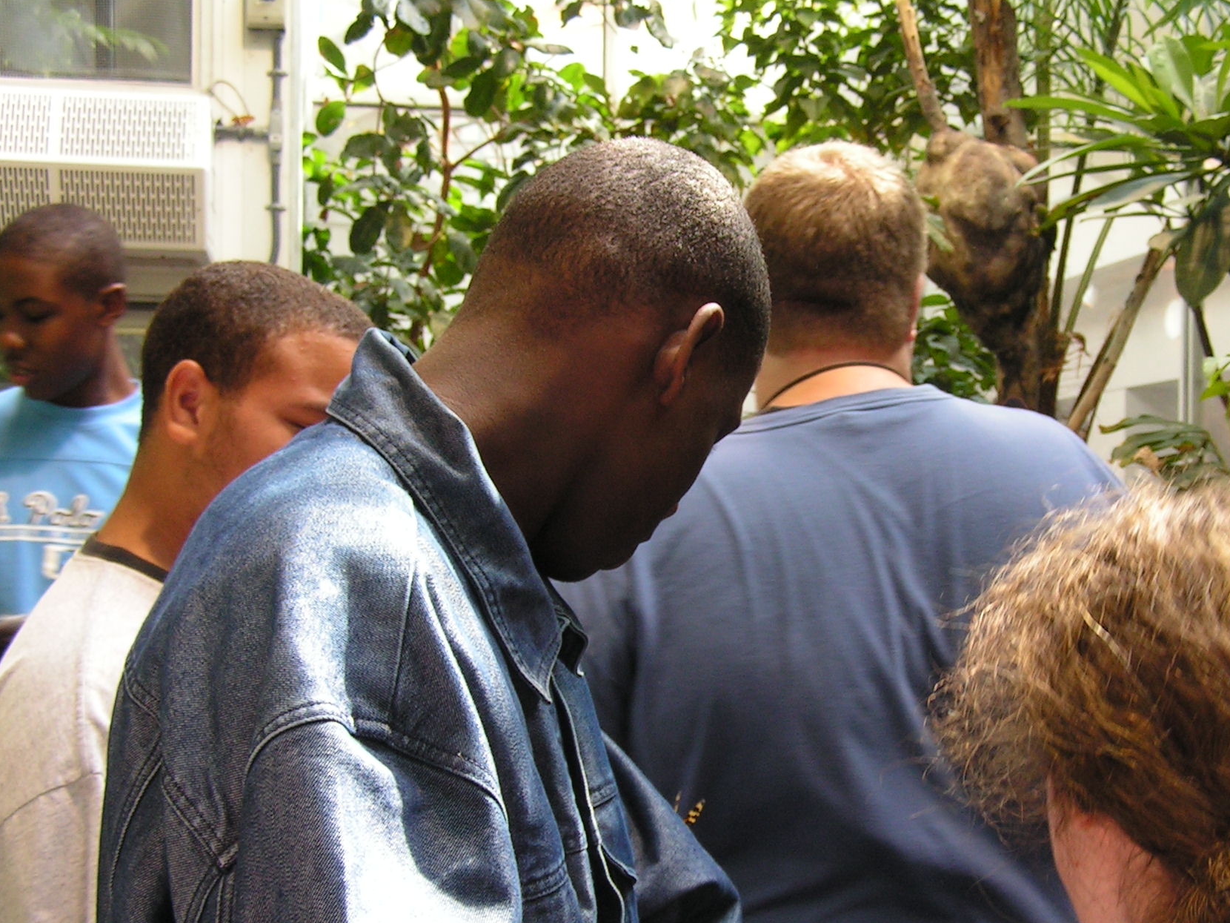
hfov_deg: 36.5
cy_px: 618
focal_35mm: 52
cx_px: 805
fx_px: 1848
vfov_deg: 27.9
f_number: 2.8
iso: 64
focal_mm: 6.3
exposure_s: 1/40
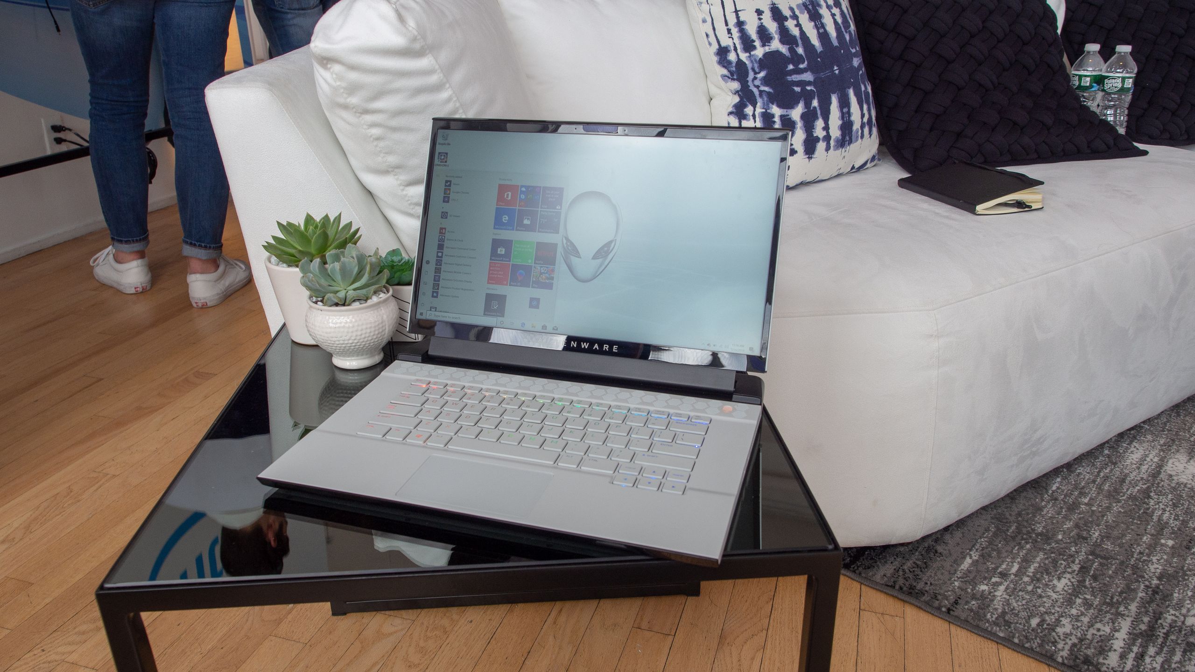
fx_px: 831
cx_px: 597
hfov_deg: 71.4
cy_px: 323
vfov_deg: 44.0
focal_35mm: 26
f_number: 4
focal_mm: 12
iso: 200
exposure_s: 1/250
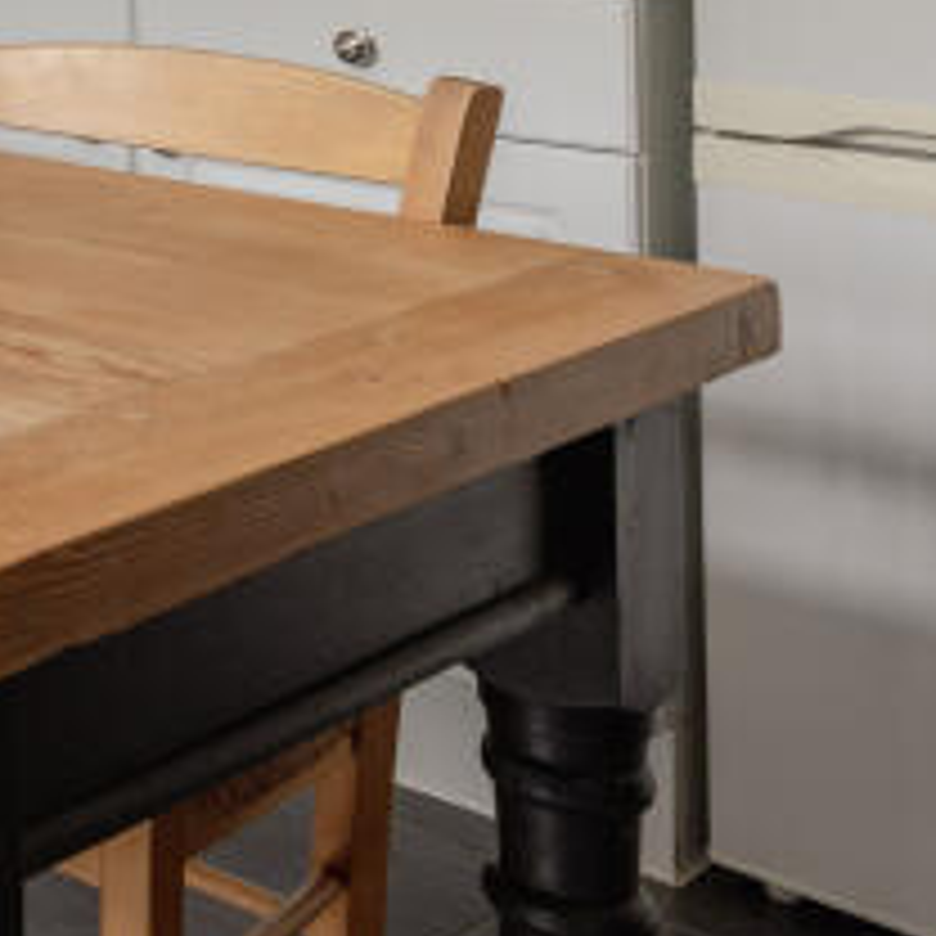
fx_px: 2172
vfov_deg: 21.7
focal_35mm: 71
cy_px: -317
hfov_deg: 17.1
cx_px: -981
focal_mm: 17
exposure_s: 1/8
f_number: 8
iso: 400
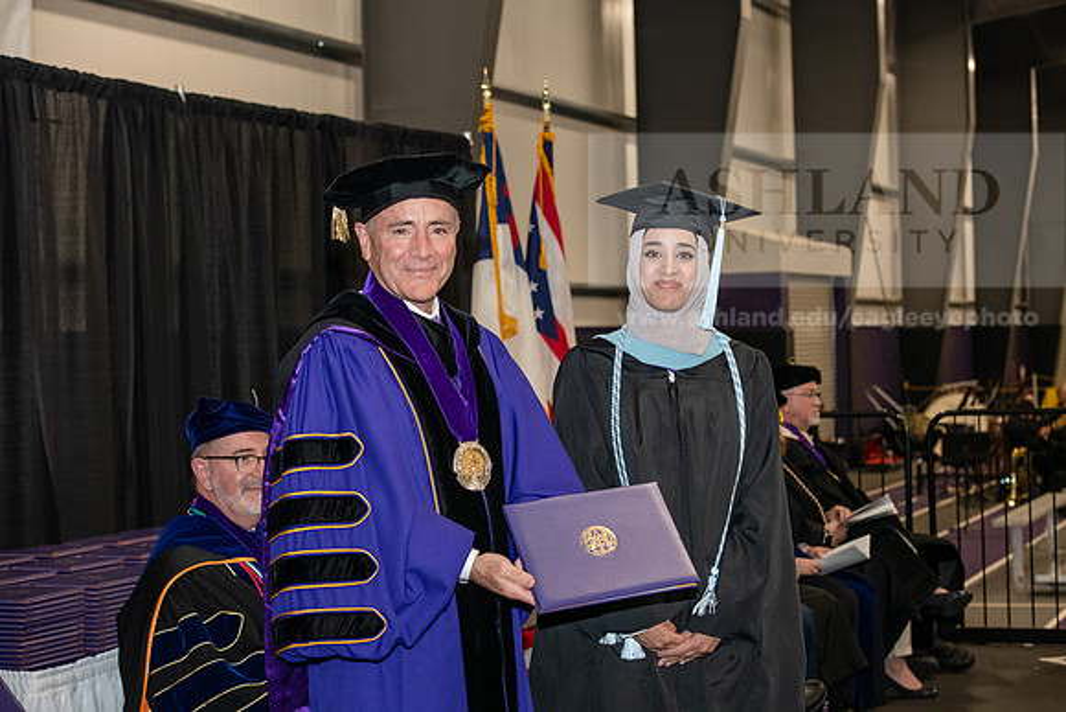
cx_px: 533
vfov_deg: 19.5
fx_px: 2073
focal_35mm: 70
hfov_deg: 28.8
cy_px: 356
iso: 2500
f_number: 5.6
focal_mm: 70
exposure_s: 1/200
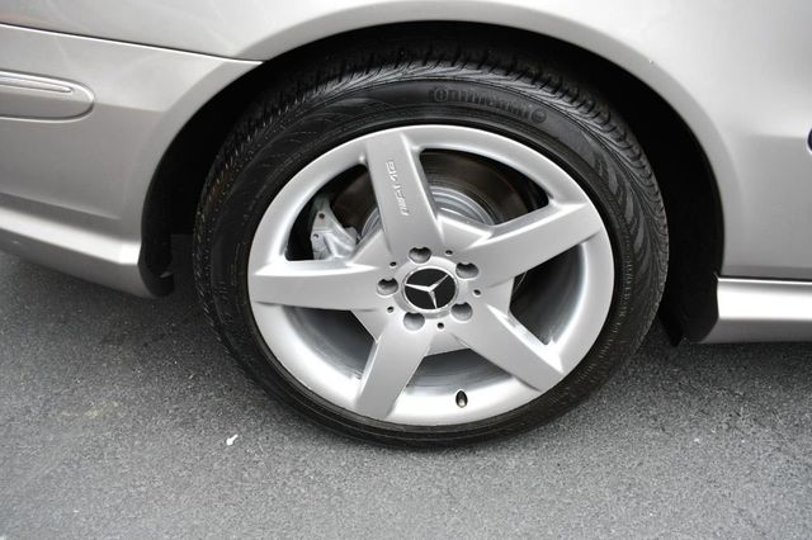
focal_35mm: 30
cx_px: 406
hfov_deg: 62.0
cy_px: 270
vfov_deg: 43.6
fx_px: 676
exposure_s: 1/250
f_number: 5.6
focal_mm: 20
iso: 400
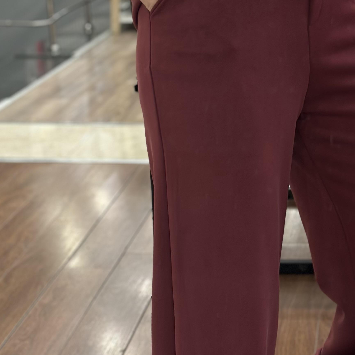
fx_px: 1149
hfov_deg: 17.5
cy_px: 97
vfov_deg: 17.5
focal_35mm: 99
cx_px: 251
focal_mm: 6.86
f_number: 1.78
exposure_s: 1/50
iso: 200
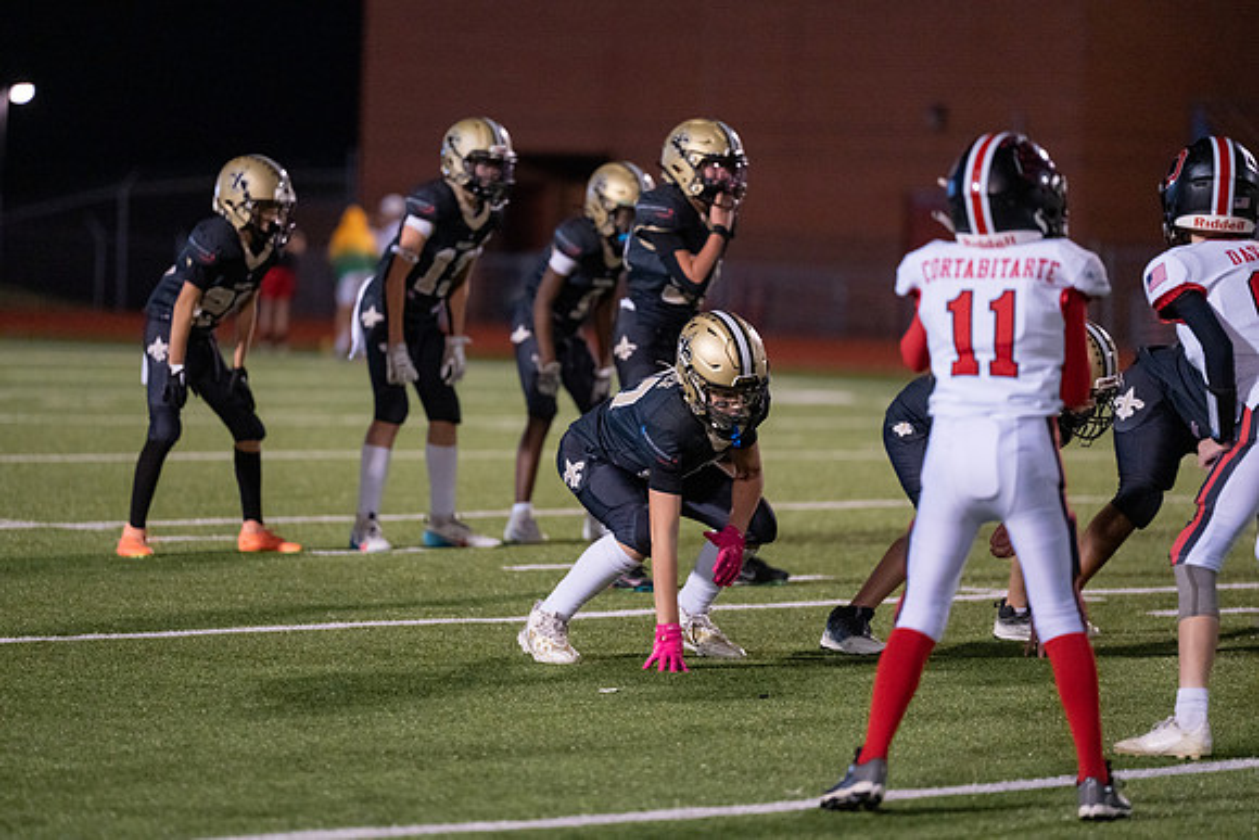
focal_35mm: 200
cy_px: 420
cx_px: 630
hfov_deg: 10.3
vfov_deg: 6.9
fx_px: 6996
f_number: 2.8
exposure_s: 1/1250
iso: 6400
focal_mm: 200
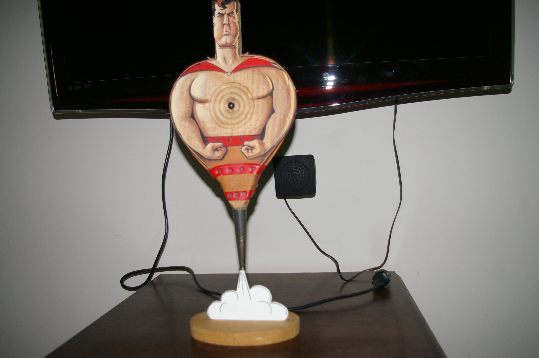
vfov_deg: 42.2
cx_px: 277
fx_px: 464
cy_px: 184
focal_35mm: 31
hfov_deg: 60.3
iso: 400
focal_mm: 20
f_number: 4
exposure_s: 1/125
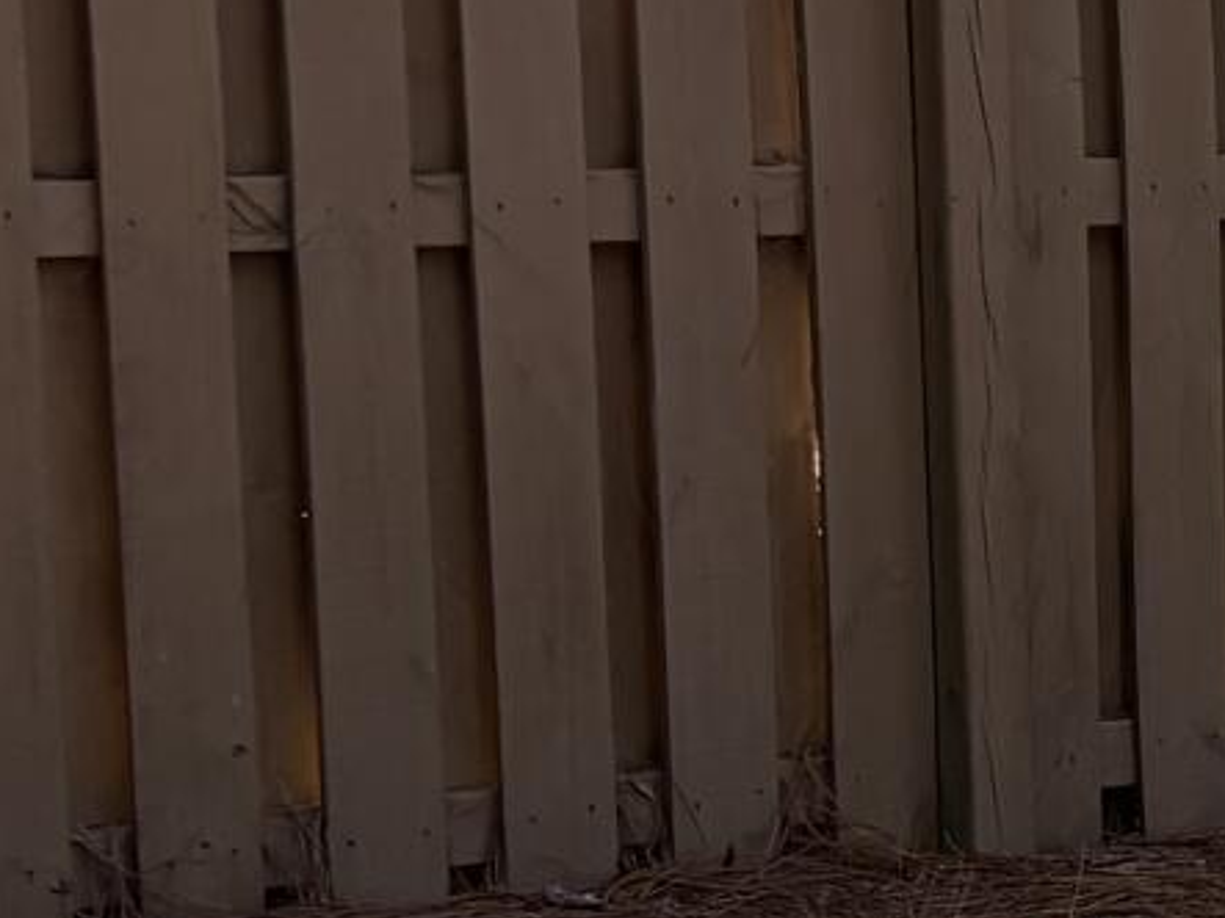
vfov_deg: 8.4
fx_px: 6227
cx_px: 3893
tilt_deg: -10.1
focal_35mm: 176
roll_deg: -2.1
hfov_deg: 8.8
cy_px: 664
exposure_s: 1/577
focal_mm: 5.96
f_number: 1.6
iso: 50
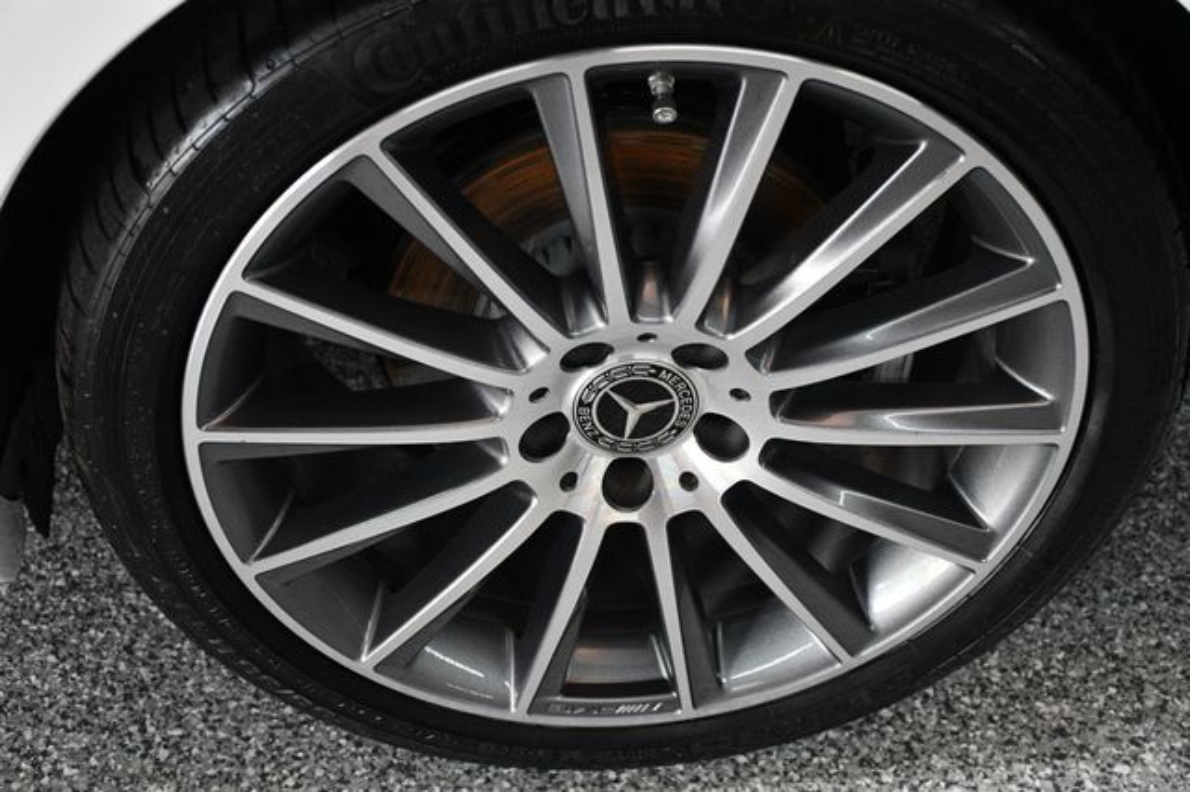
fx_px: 1982
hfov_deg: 33.4
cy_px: 396
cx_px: 595
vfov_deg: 22.6
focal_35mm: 60
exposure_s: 1/125
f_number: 4.5
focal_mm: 40
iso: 1600
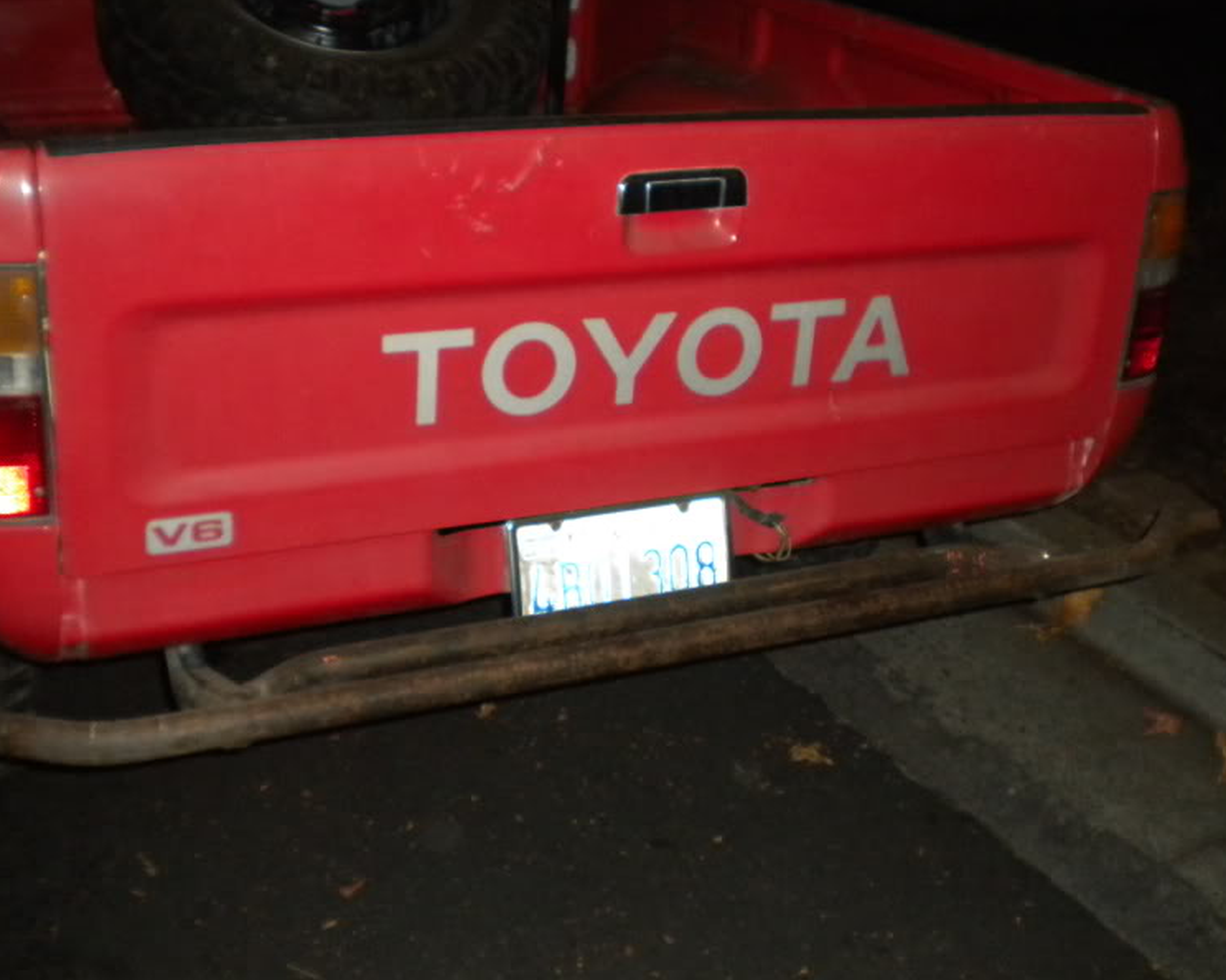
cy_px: 522
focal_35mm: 47
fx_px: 1705
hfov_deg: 39.5
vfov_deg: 32.1
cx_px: 616
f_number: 3.1
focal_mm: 6.3
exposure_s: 1/30
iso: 400
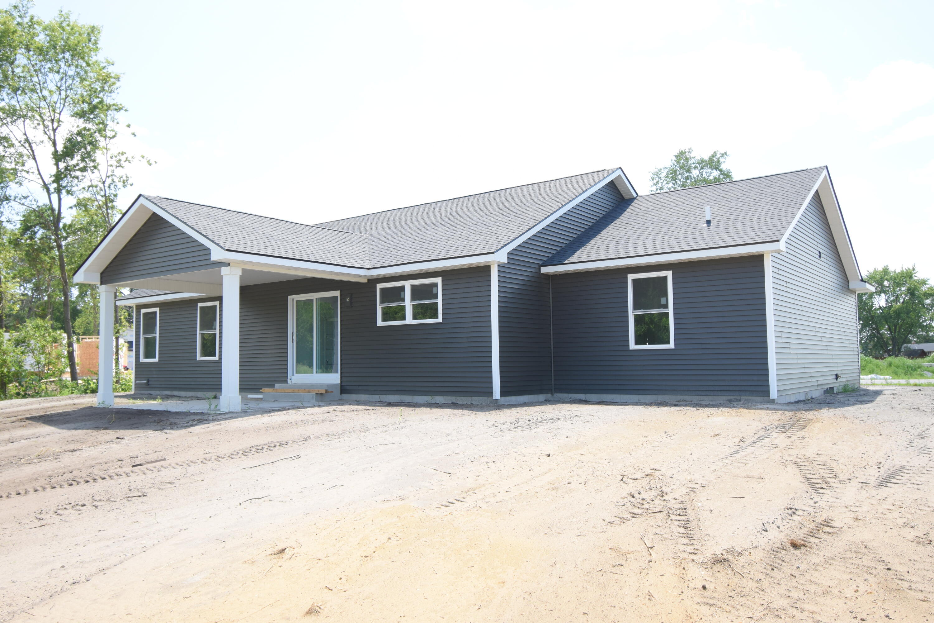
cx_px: 467
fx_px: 700
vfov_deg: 47.9
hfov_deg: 67.4
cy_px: 312
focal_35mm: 27
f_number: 5.6
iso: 200
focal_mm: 18
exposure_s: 1/250
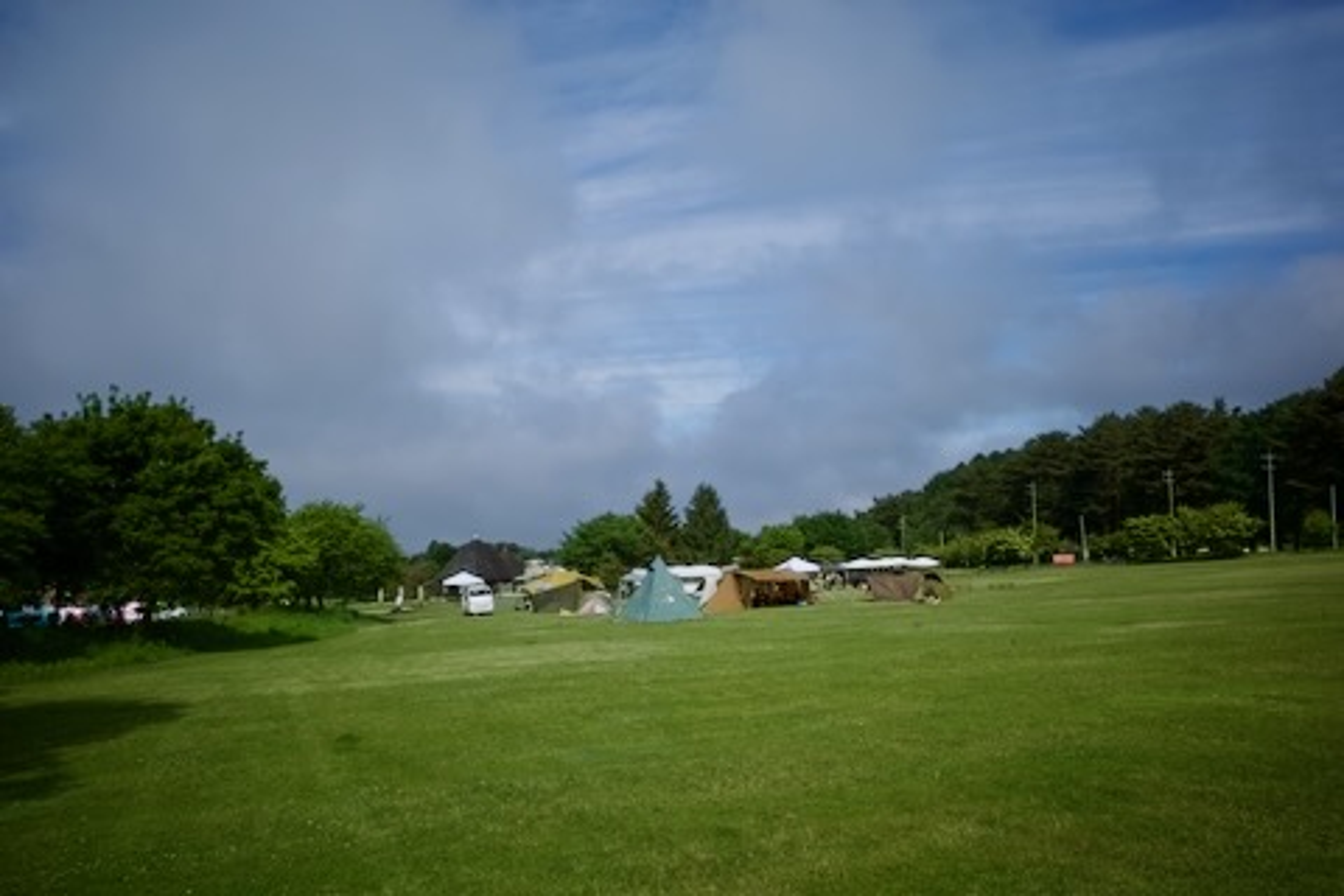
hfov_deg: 65.5
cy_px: 448
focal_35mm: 28
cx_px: 672
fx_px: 1045
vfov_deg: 46.4
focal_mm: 18.3
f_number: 5.6
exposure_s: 1/800
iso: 100
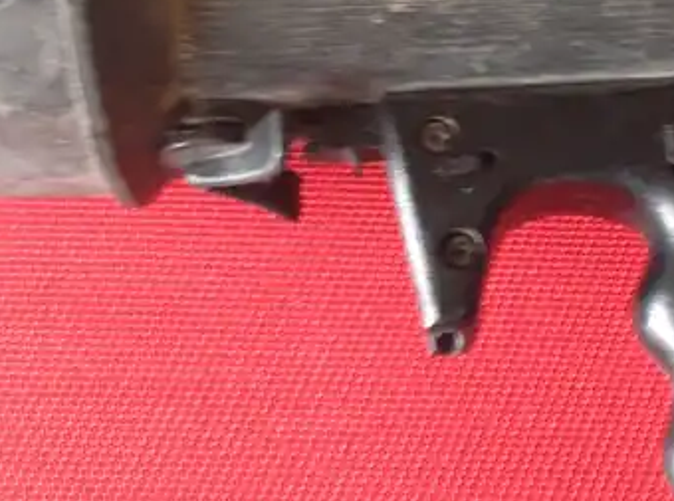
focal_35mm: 103
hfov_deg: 18.9
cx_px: 577
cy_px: 178
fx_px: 2000
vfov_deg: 14.3
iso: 64
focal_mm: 4.28
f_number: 2.4
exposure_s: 1/20
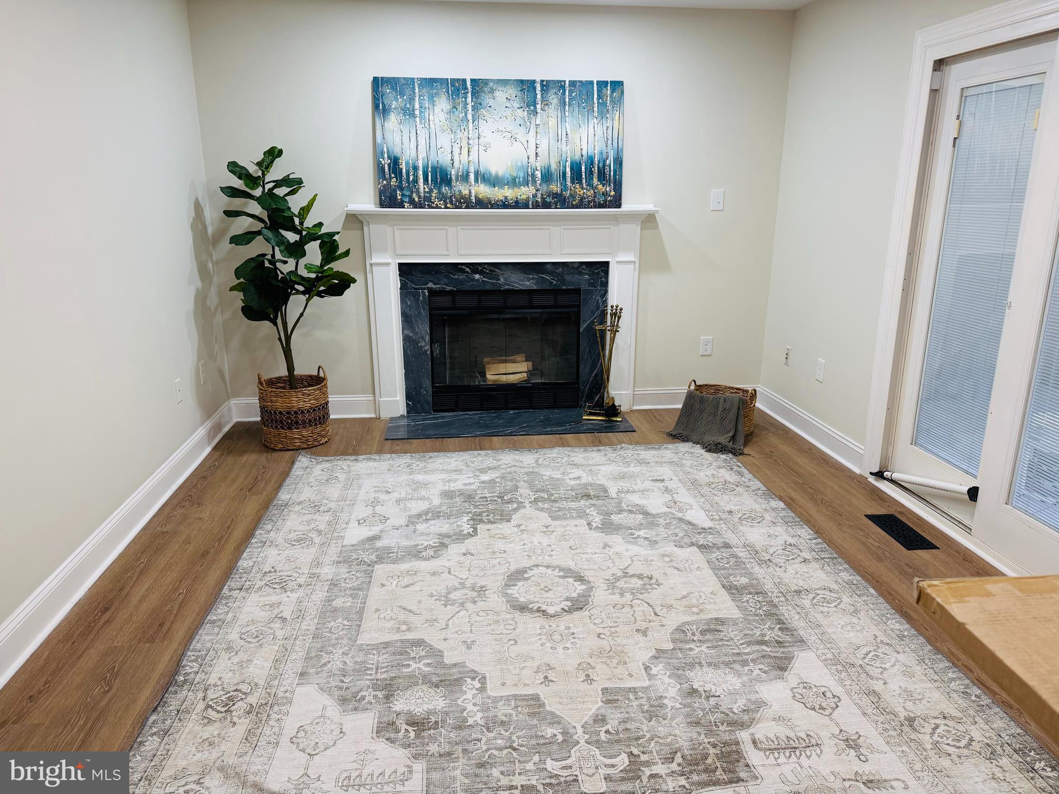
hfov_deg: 71.6
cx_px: 530
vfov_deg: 56.8
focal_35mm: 24
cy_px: 397
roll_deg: +0.3
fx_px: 734
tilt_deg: -15.6
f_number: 1.78
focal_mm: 6.76
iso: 160
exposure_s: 1/120
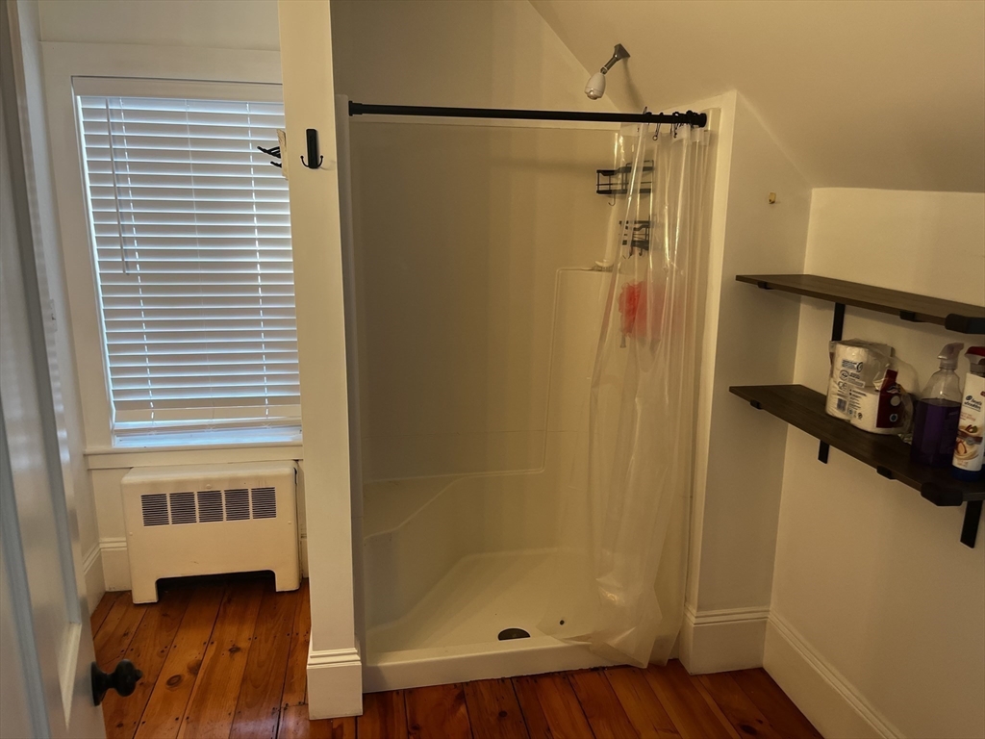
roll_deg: -0.1
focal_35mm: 26
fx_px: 740
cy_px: 370
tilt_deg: -13.4
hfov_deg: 67.3
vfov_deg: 53.1
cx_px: 492
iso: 64
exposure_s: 1/60
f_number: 1.6
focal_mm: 5.1
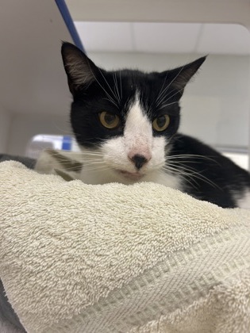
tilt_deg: +11.0
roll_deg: -4.9
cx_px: 125
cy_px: 166
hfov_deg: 53.1
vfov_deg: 67.3
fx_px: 250
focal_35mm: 26
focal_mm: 5.7
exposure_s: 1/120
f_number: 1.5
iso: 125
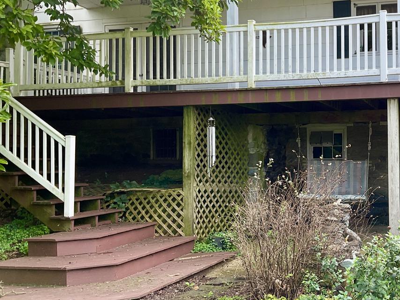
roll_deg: +0.1
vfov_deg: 29.7
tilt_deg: +1.4
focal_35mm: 49
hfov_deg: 37.1
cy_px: 148
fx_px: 566
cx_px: 338
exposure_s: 1/183
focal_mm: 3
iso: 16
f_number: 1.8
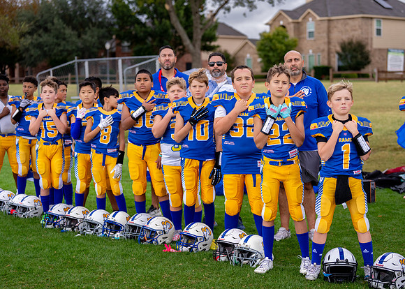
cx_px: 222
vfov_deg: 18.6
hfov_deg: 25.8
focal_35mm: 77
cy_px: 145
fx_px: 883
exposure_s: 1/1250
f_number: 2.8
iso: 500
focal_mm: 70
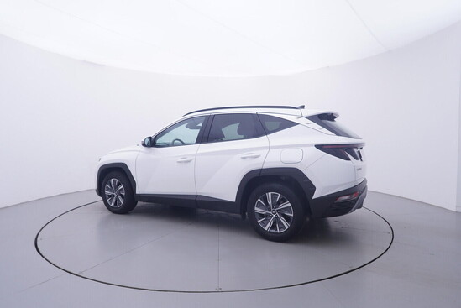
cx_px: 230
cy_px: 154
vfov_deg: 56.2
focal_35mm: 22
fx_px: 288
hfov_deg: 77.3
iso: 200
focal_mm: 15
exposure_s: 1/80
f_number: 5
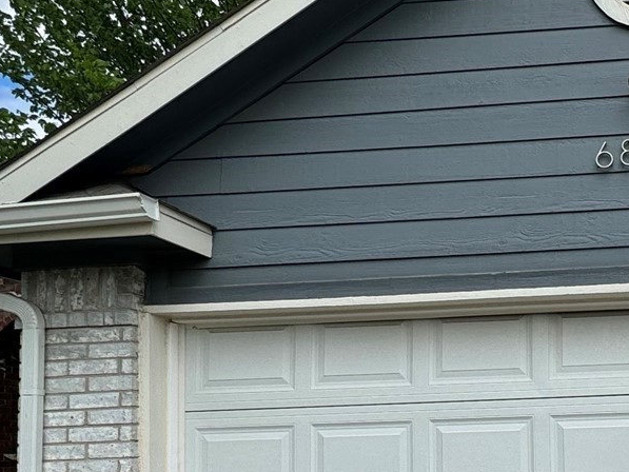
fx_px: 872
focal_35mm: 48
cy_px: 384
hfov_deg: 35.2
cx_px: 653
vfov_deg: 29.5
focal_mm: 2.22
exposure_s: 1/1927
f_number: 2.2
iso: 50
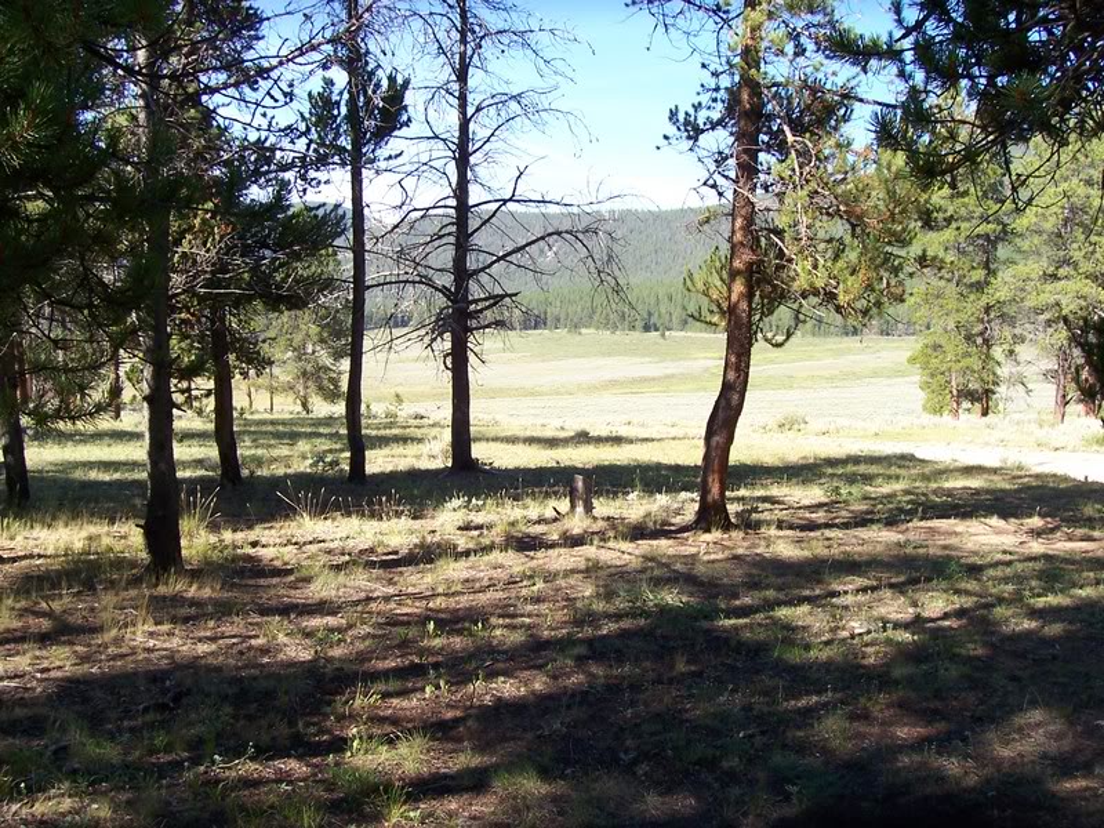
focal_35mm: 34
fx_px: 1084
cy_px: 414
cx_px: 552
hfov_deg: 54.0
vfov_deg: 41.8
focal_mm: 5.6
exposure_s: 1/125
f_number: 5.6
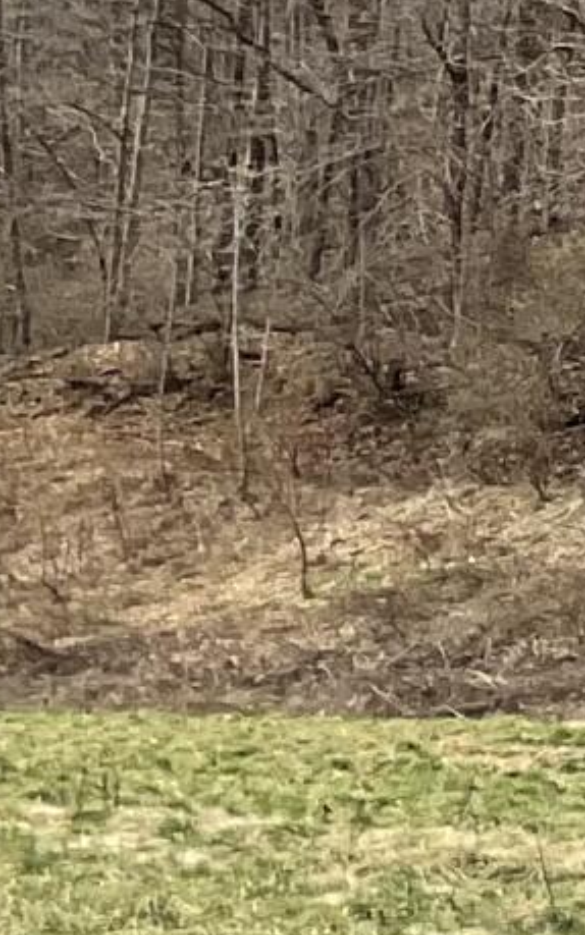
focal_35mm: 201
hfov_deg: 6.0
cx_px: 1859
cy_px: 354
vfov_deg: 10.4
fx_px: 5126
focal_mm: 3
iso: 16
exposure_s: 1/855
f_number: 1.8
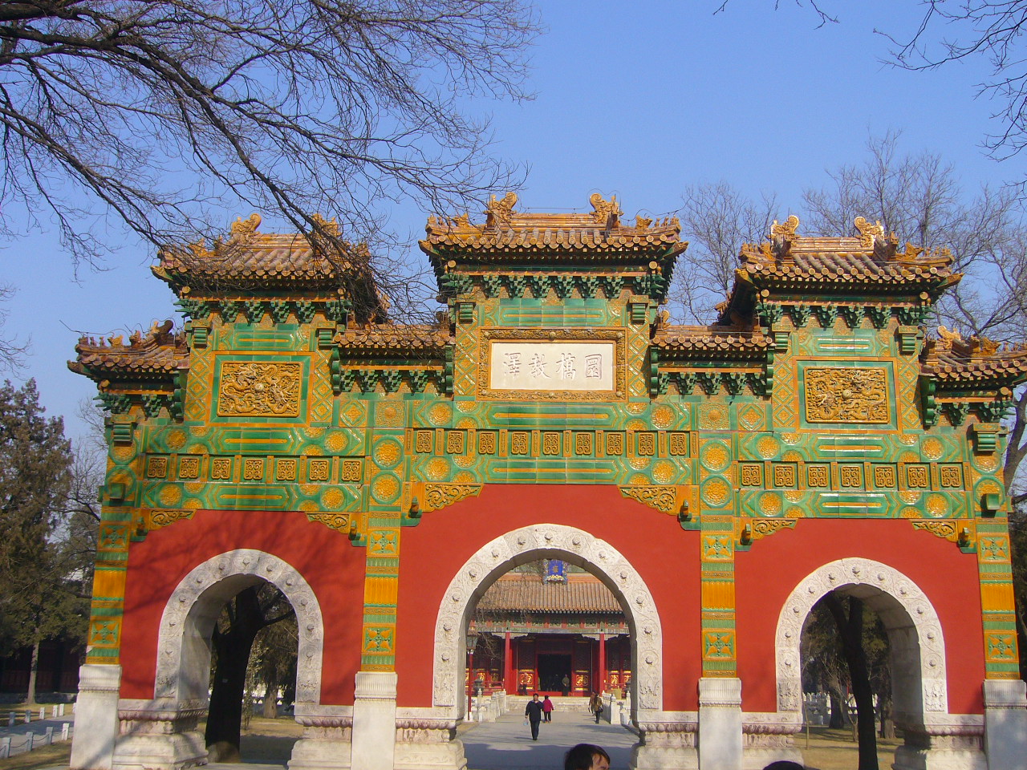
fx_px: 1038
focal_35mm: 35
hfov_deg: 52.6
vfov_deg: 40.7
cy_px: 385
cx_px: 514
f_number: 5.6
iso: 80
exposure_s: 1/320
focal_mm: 5.8
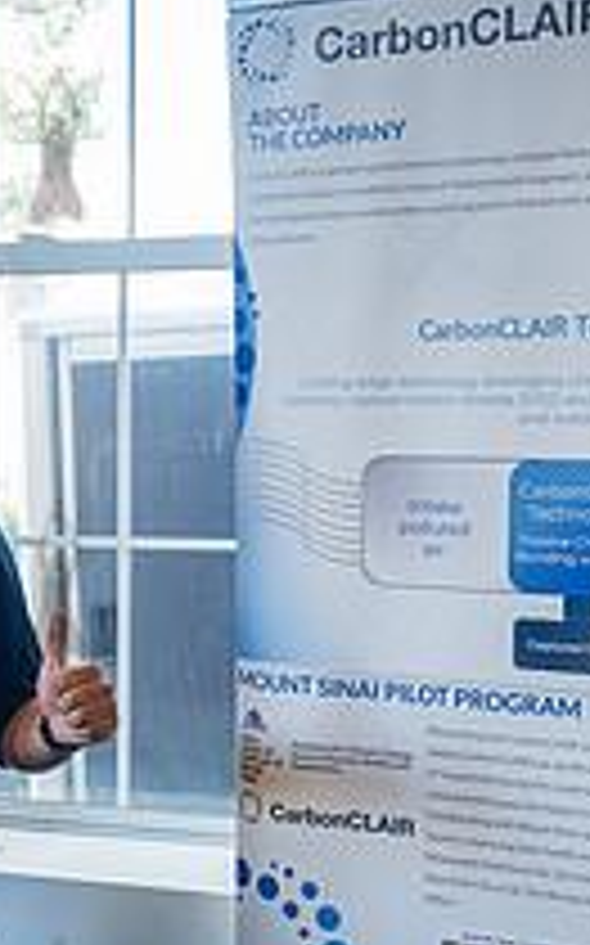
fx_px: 1829
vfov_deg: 28.9
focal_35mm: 71
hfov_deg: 18.0
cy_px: 578
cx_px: 54
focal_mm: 24
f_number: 4.5
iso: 2500
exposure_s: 1/320
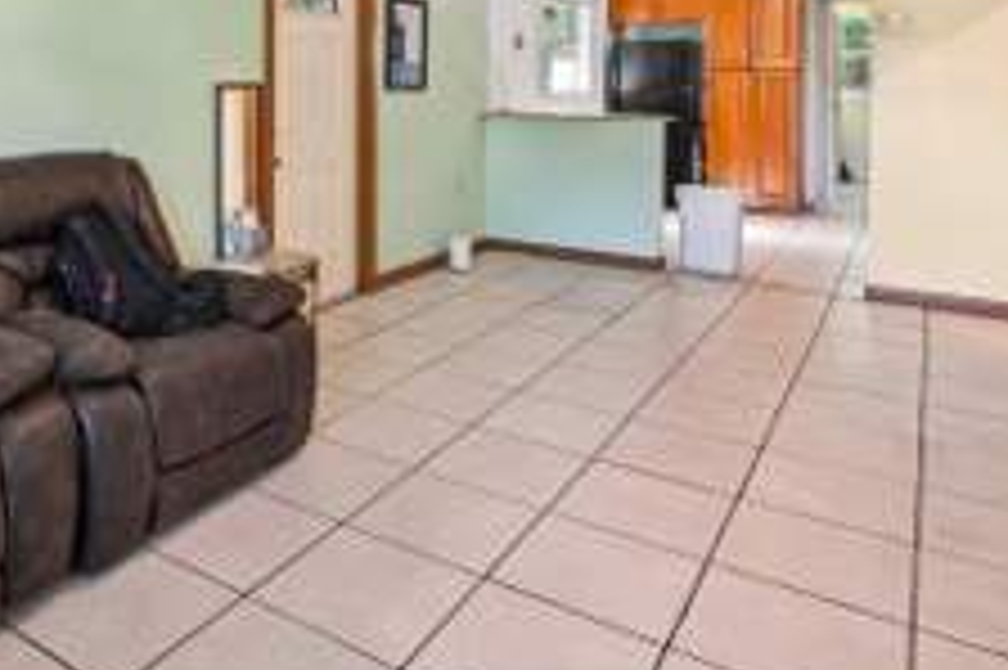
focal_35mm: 30
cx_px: 270
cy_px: 83
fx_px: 839
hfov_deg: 59.2
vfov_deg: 40.6
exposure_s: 1/13
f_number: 10
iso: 3200
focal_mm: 14
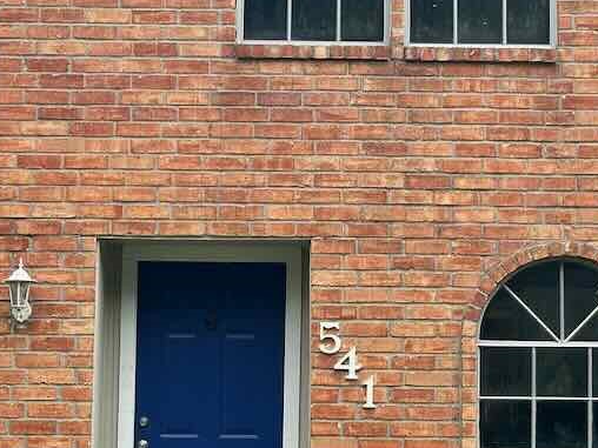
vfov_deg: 12.2
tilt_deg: +7.0
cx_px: 386
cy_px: 215
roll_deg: -1.2
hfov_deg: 16.3
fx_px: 2090
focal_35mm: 121
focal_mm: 6.86
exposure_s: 1/1721
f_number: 1.78
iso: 64
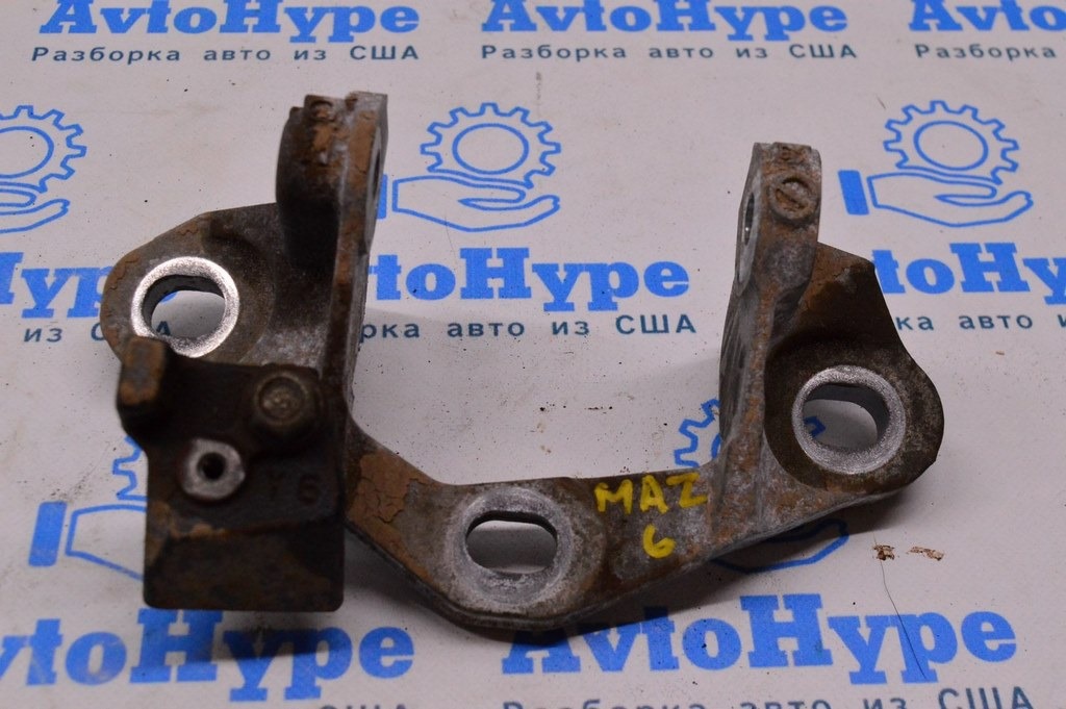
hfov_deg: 36.9
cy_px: 354
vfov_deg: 25.0
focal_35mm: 54
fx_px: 1598
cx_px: 533
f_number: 9
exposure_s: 1/320
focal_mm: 36
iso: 3200
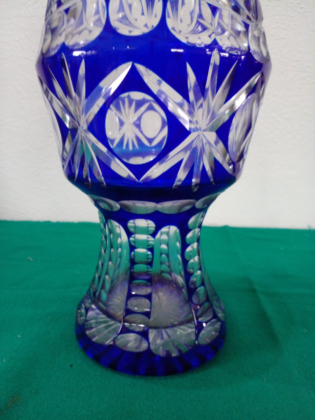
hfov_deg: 51.4
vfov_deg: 65.3
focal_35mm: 27
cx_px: 158
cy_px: 210
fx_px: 328
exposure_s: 1/25
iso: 250
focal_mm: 3.6
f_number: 1.9
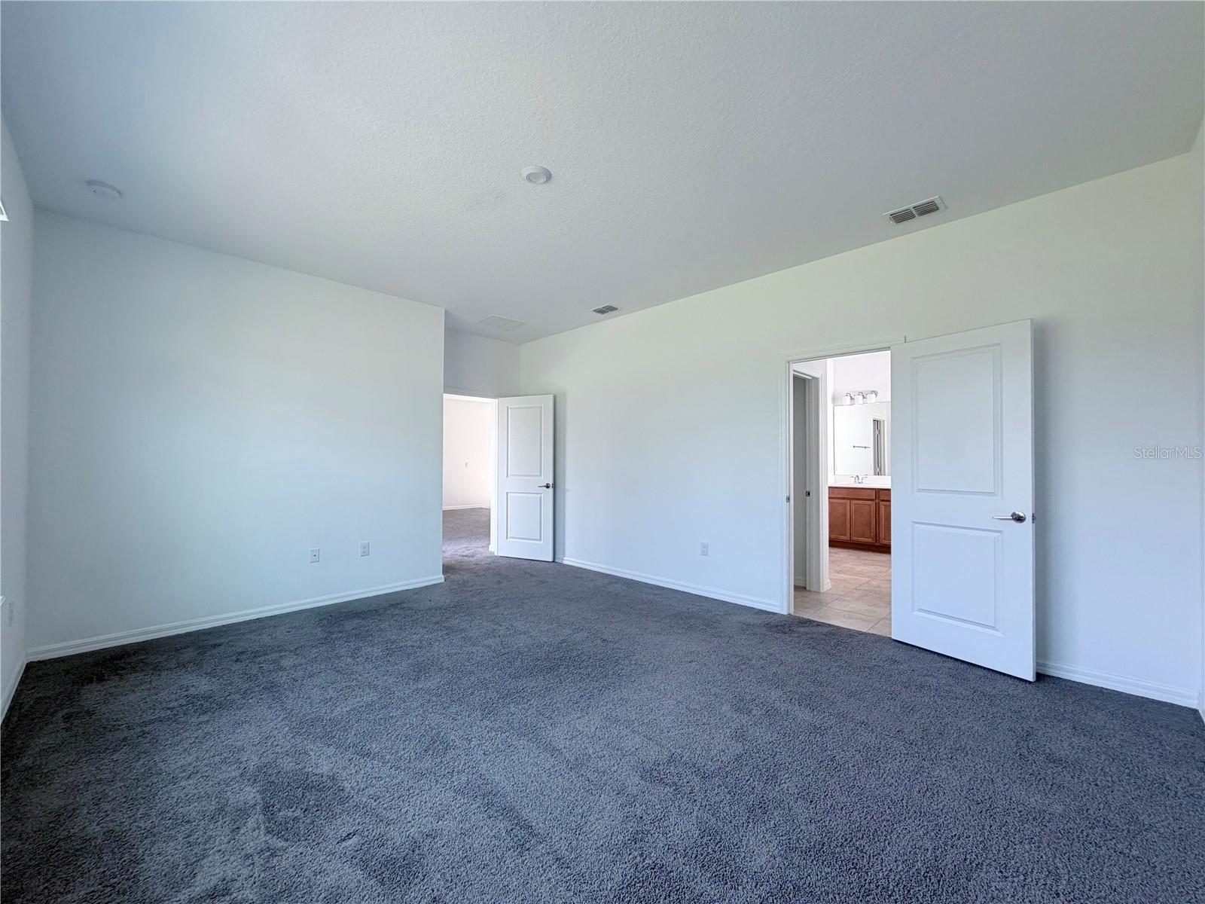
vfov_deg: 85.7
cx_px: 602
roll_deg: +0.1
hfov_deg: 102.1
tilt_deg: +1.0
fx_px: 487
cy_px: 452
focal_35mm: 14
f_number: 2.2
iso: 125
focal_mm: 2.22
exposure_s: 1/121
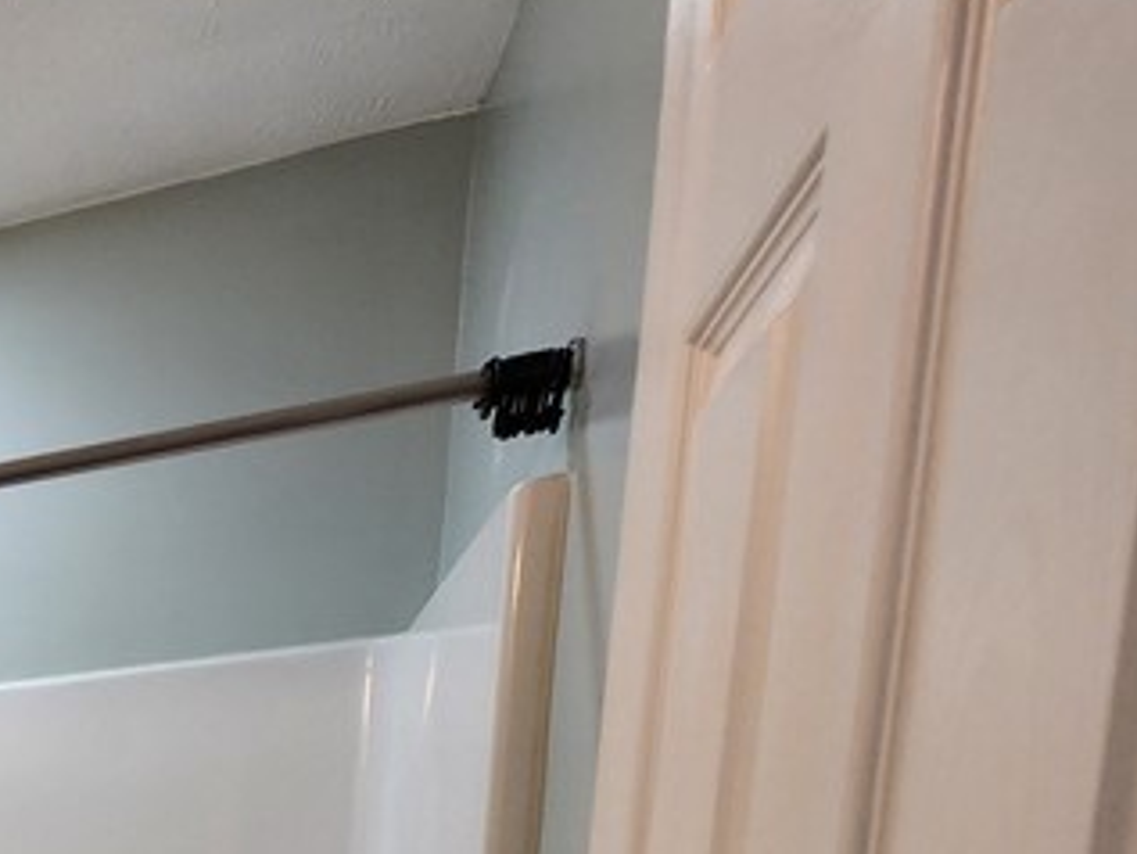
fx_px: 1380
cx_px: -610
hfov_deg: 27.9
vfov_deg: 25.8
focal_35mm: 42
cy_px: 1270
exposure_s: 1/60
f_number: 2.2
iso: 200
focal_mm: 2.2
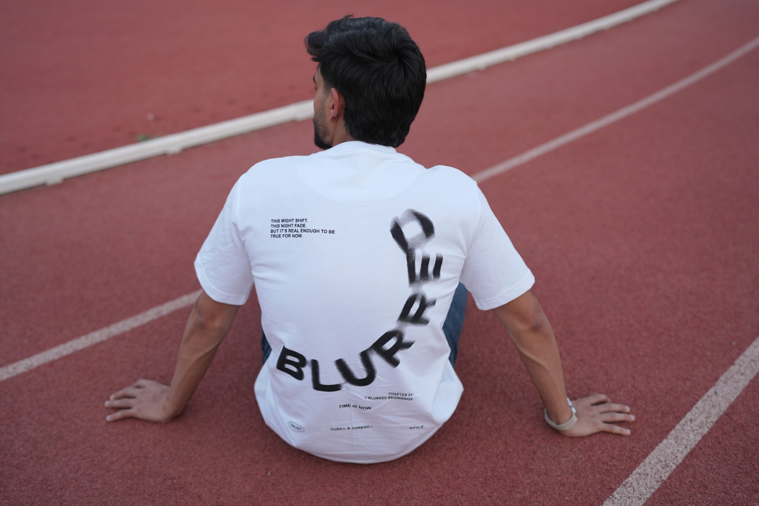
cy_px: 253
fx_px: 738
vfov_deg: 37.9
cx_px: 380
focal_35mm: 35
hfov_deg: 54.4
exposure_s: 1/250
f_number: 2
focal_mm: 35
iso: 800
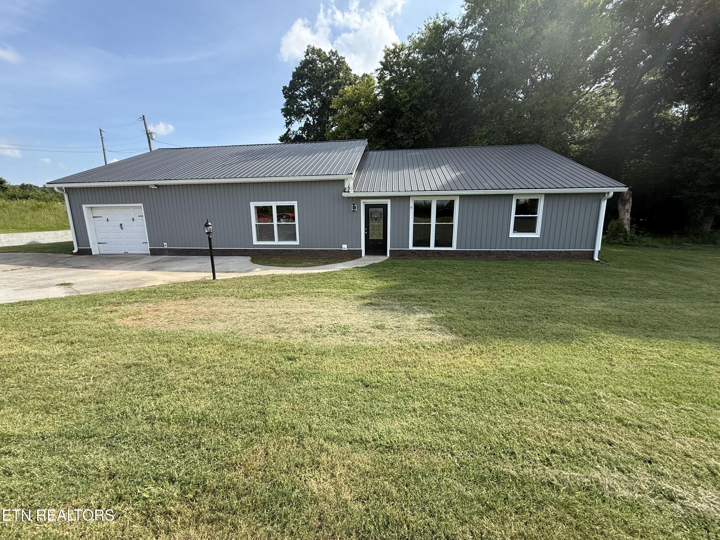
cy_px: 270
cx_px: 360
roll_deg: +0.3
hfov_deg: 102.1
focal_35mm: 14
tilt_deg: -9.7
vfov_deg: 85.7
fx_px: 291
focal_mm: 2.22
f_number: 2.2
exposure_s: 1/789
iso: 50
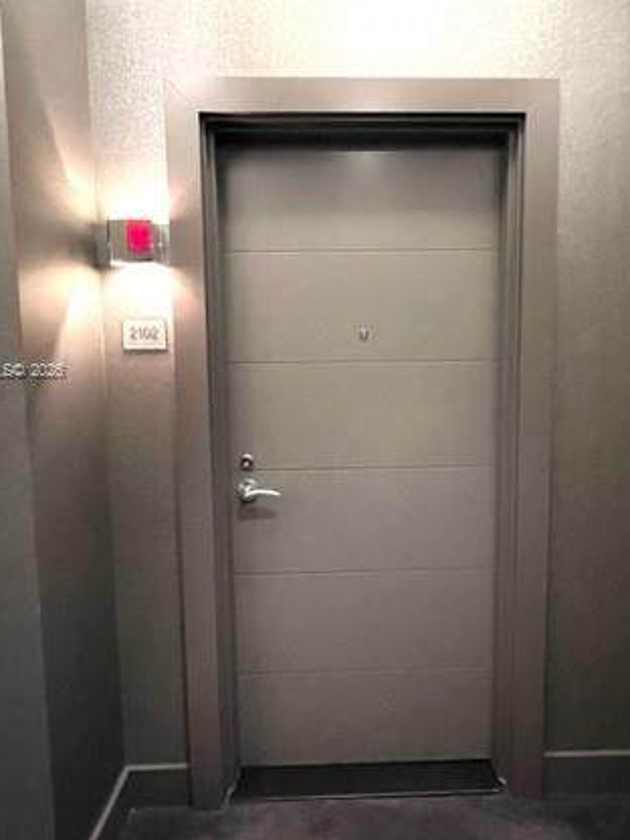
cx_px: 347
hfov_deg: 65.8
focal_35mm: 20
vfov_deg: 81.4
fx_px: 485
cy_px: 372
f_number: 1.8
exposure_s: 1/30
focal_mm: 1.57
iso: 1250
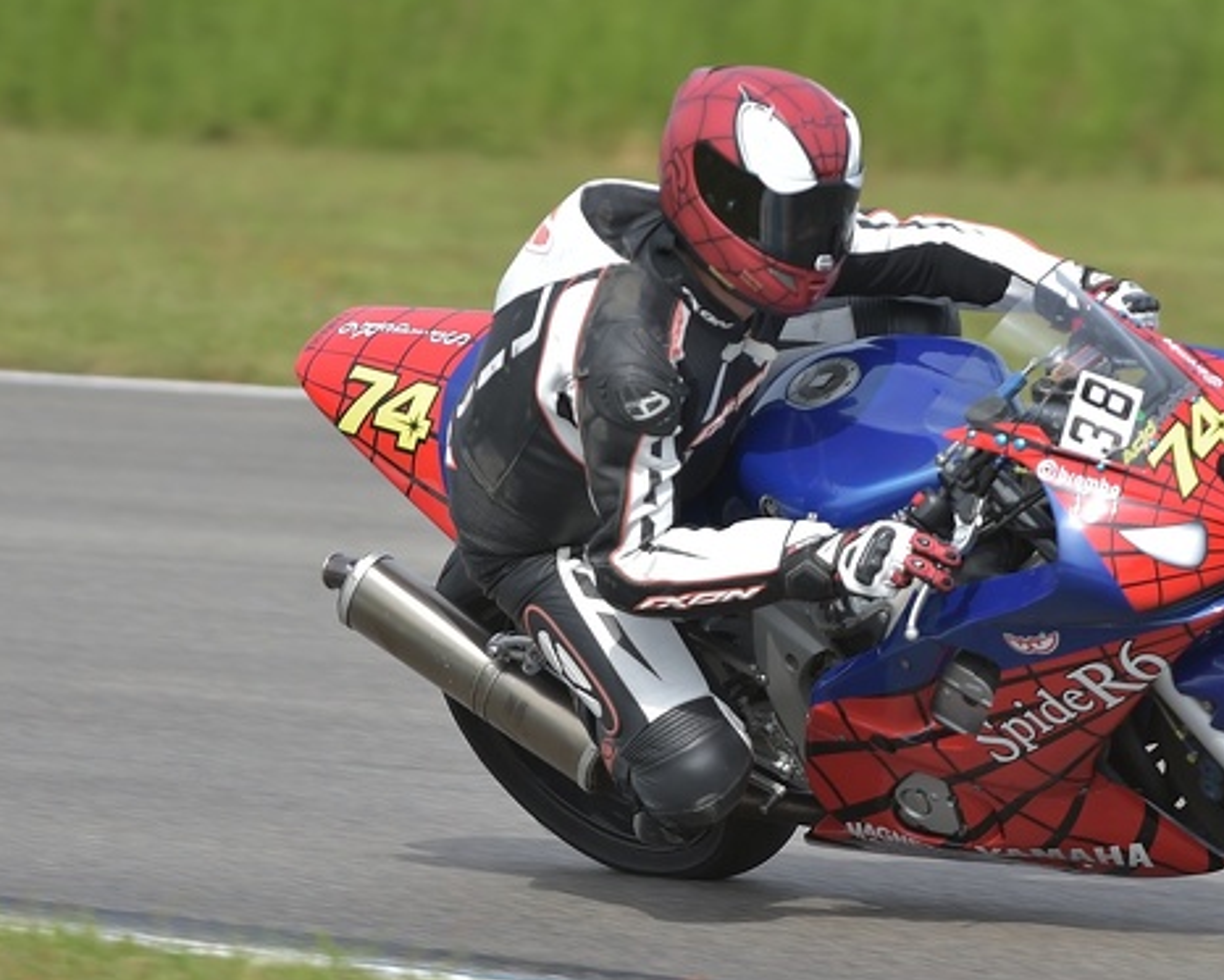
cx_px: 798
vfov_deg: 4.9
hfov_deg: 6.1
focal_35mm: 319
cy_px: 558
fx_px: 11558
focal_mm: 200
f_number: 4
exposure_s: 1/640
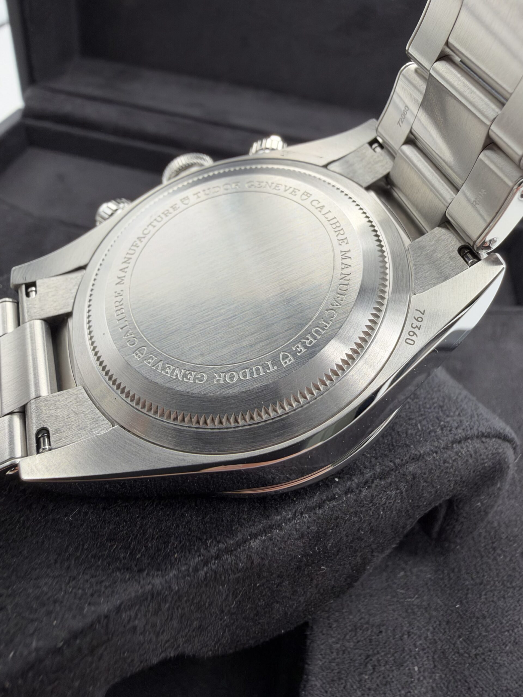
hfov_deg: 54.9
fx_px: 504
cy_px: 348
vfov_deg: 69.4
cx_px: 262
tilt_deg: -41.2
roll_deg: -8.7
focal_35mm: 25
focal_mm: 2.22
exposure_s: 1/121
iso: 64
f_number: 2.2
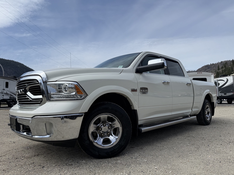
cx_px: 117
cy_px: 88
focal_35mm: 24
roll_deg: -0.7
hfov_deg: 71.6
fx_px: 162
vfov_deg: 56.8
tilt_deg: +3.8
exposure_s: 1/6711
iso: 80
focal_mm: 6.76
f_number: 1.78
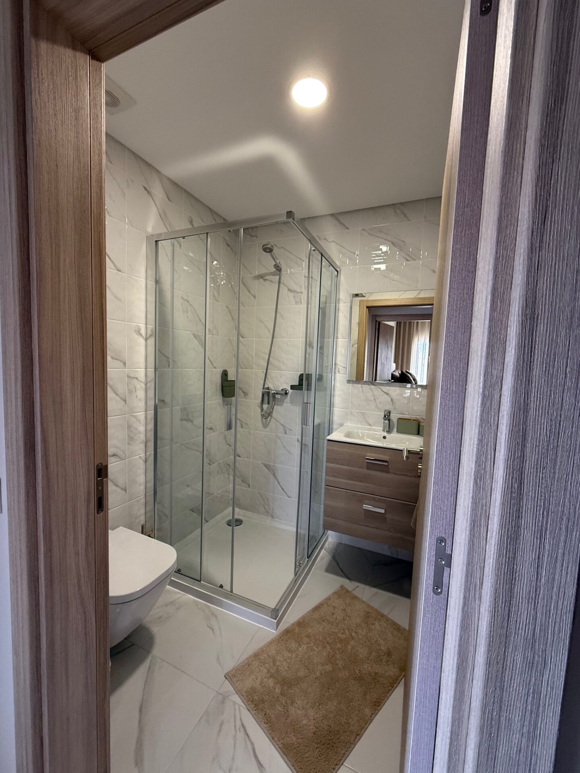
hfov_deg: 85.7
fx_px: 313
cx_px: 290
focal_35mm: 14
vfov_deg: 102.1
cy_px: 386
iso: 320
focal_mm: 2.22
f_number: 2.2
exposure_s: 1/99
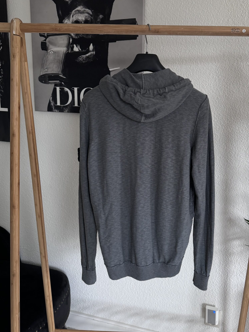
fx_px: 297
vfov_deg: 58.2
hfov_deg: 45.2
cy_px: 149
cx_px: 149
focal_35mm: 31
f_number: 1.78
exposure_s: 1/60
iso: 320
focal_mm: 6.76
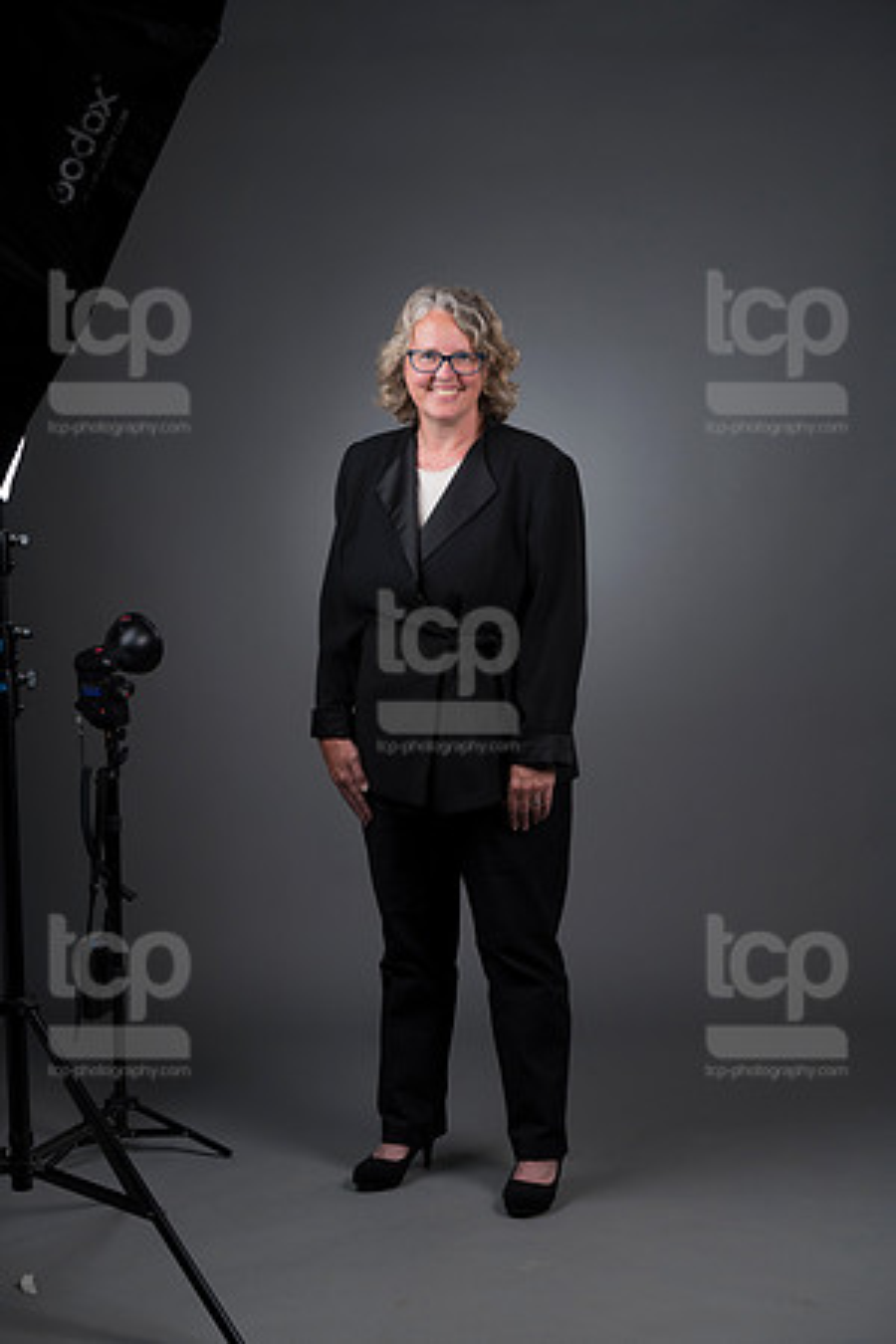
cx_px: 448
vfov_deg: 25.4
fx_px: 2986
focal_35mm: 80
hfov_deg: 17.1
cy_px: 672
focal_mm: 80
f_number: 5.6
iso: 160
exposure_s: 1/250
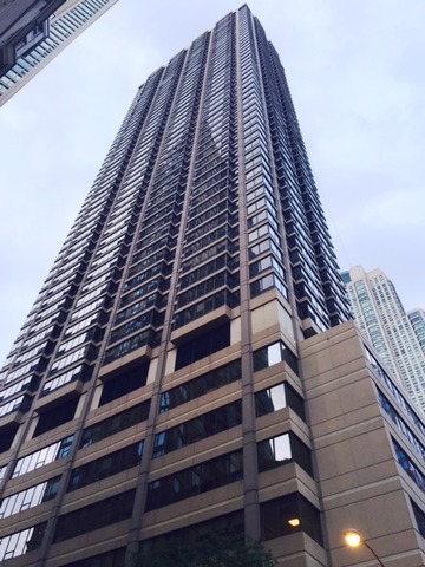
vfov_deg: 61.7
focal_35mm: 29
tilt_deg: +53.4
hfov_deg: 48.2
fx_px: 475
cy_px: 284
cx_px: 212
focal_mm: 4.15
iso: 32
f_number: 2.2
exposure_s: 1/149
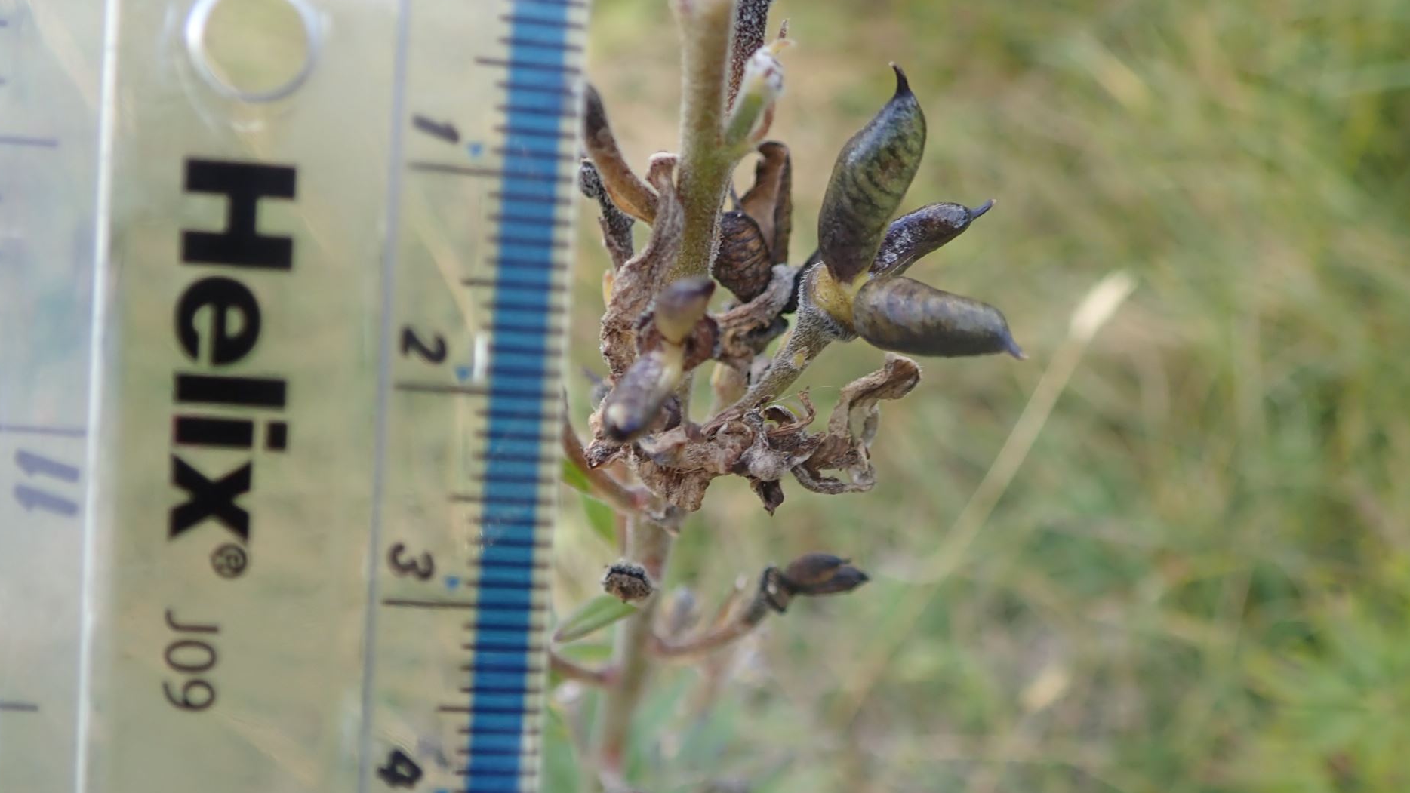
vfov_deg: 33.7
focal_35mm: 35
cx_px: 686
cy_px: 433
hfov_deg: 56.6
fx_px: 1309
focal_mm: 5.5
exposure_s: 1/125
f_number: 2.3
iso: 100
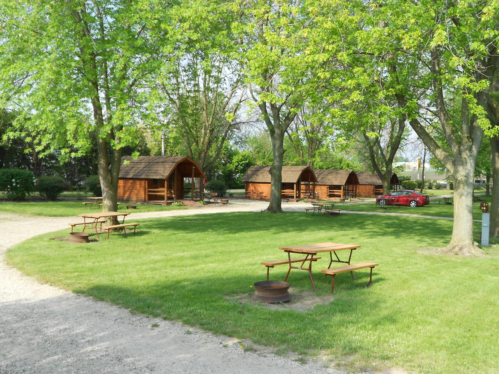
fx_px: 533
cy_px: 187
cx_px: 250
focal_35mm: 37
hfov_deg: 50.1
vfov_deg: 38.7
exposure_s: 1/250
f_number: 3.9
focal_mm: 6.7
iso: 80
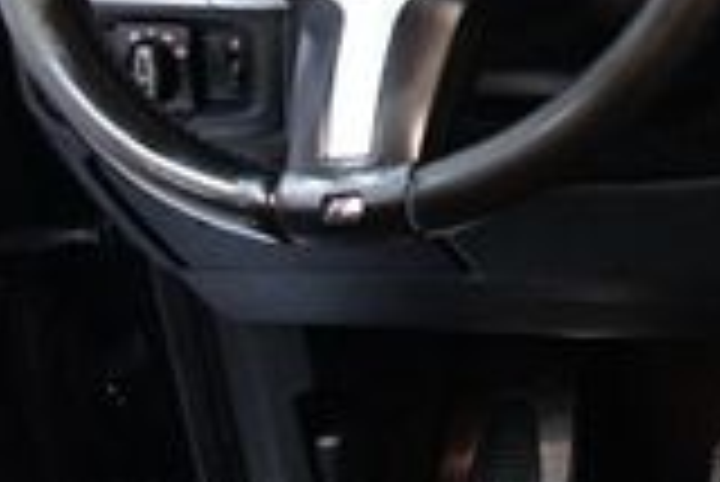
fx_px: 2162
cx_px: 1318
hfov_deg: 15.9
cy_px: -113
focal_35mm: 108
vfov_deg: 12.4
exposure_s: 1/60
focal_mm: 18
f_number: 3.5
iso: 3200
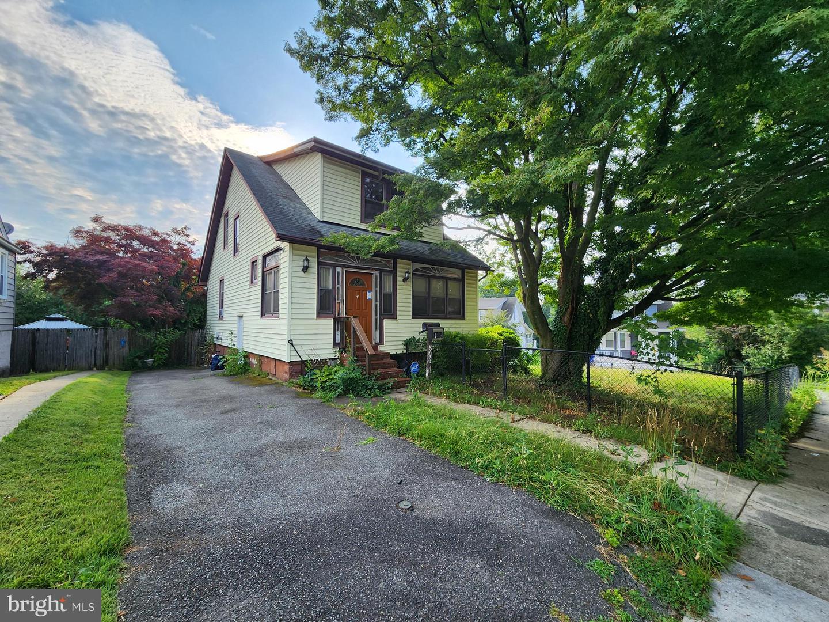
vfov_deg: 89.9
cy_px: 311
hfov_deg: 106.2
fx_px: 311
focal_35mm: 13
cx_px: 414
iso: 50
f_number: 2.2
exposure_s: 1/460
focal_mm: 2.2
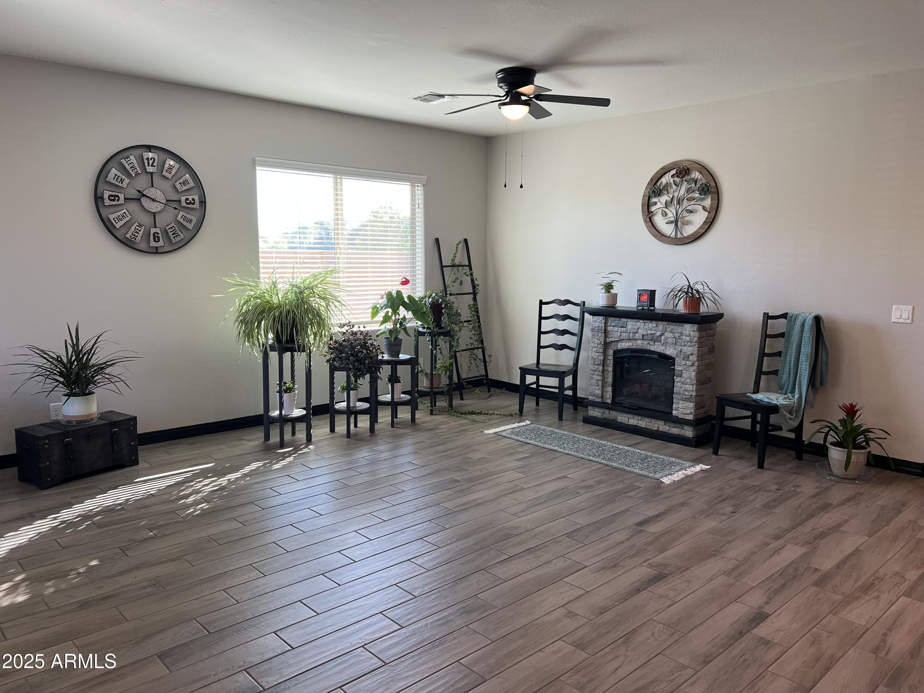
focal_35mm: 26
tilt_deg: -8.5
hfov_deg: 67.3
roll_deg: +0.1
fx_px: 694
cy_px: 346
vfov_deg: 53.1
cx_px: 462
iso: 100
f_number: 1.5
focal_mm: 5.7
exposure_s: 1/120
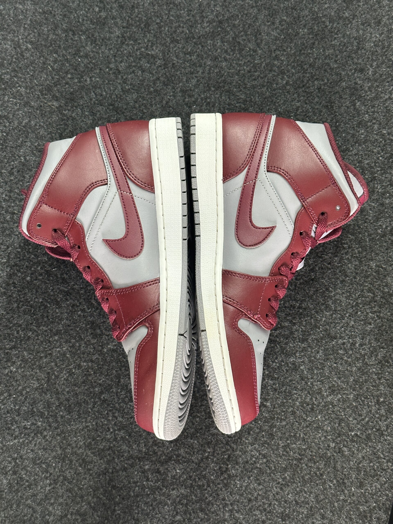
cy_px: 262
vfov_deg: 39.7
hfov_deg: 30.3
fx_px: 727
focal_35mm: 48
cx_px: 196
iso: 250
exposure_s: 1/43
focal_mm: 6.86
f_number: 1.78
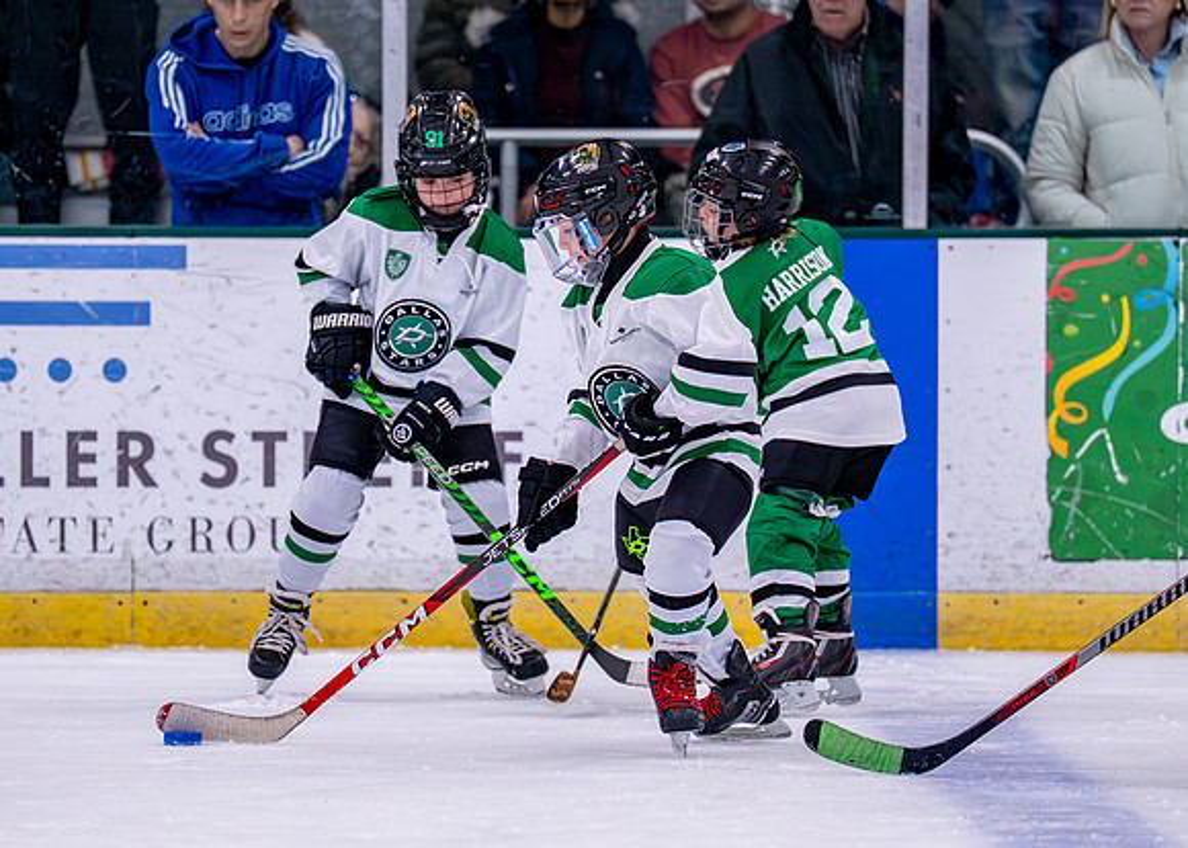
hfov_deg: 6.1
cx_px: 514
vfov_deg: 4.4
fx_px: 11161
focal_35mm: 331
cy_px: 455
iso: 2500
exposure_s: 1/1250
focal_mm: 200
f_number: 2.8
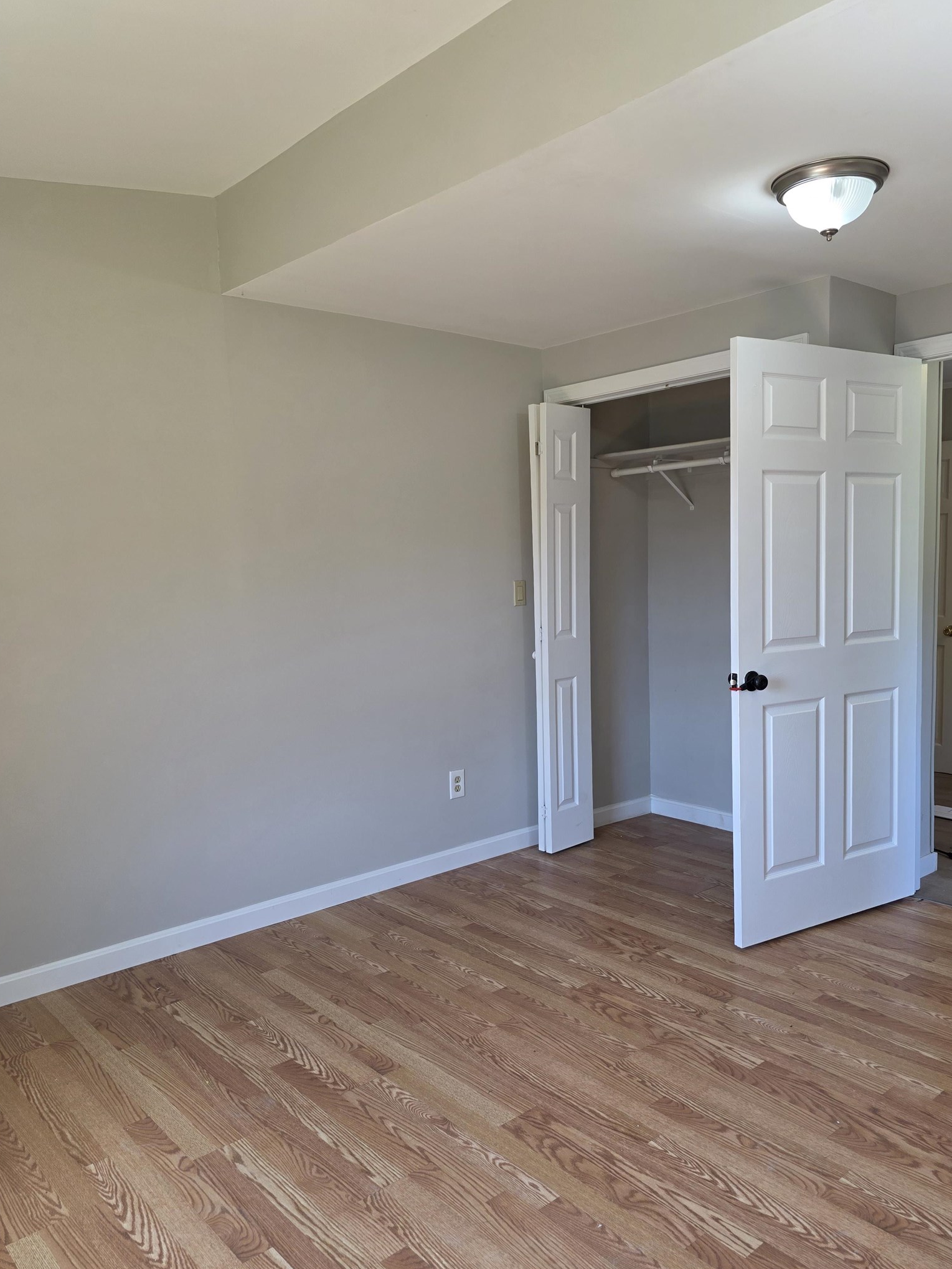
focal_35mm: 26
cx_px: 529
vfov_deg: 67.3
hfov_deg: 53.0
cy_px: 666
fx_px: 953
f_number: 1.7
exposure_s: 1/120
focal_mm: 6.3
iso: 100
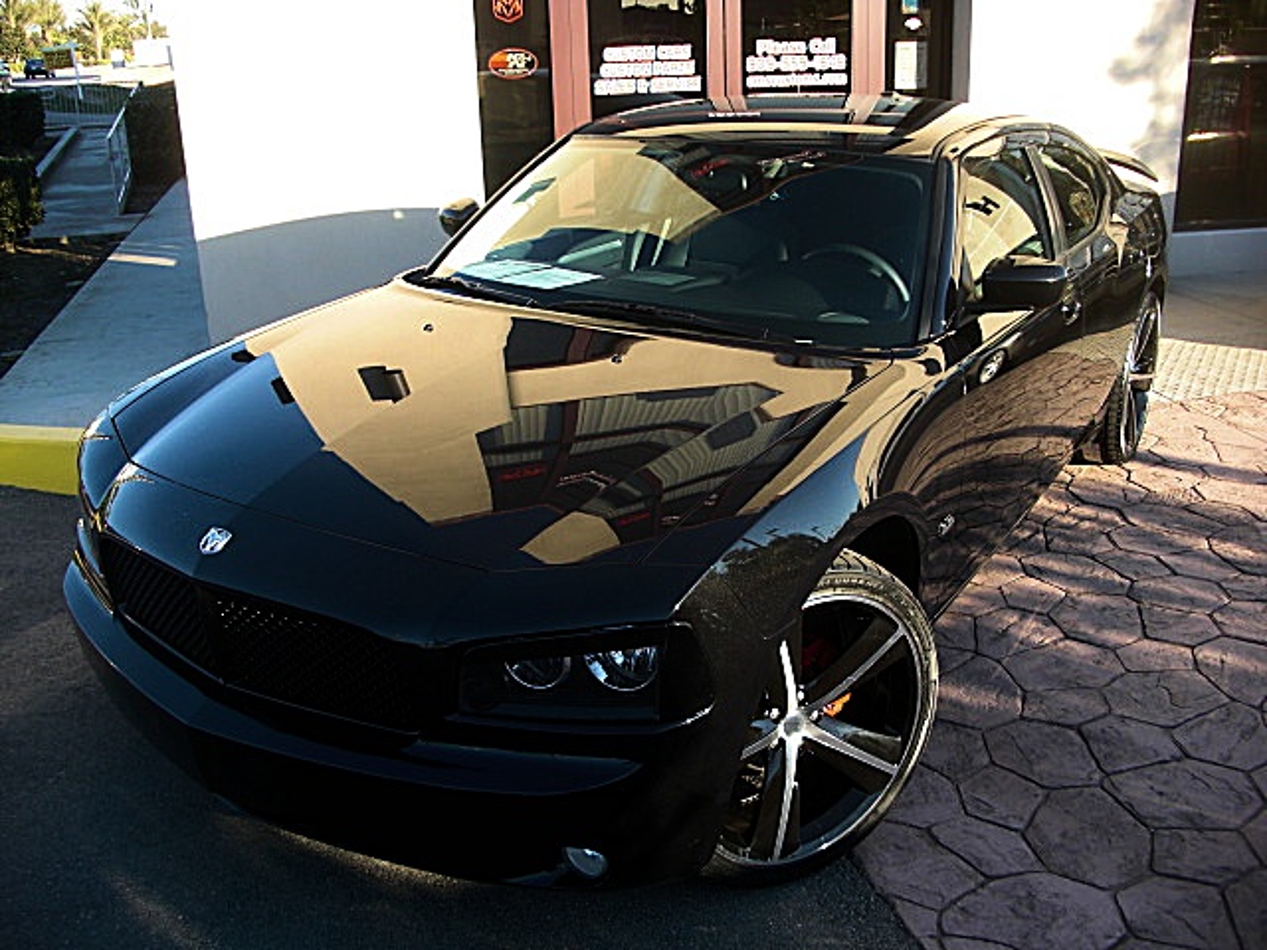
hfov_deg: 51.4
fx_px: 1318
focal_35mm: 36
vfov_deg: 39.7
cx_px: 634
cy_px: 475
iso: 50
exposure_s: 1/200
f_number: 2.8
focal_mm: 6.3
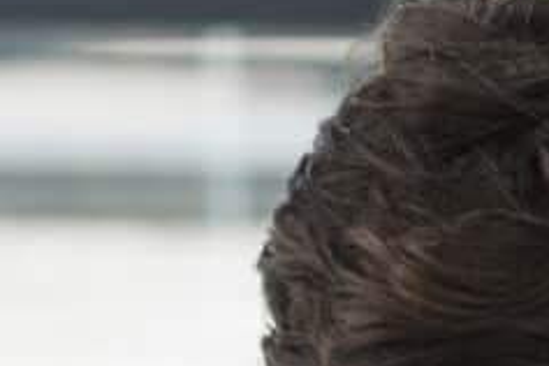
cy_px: 647
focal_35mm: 454
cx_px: 961
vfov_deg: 3.0
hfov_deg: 4.5
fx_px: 6923
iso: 100
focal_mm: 105
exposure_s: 1/160
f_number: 4
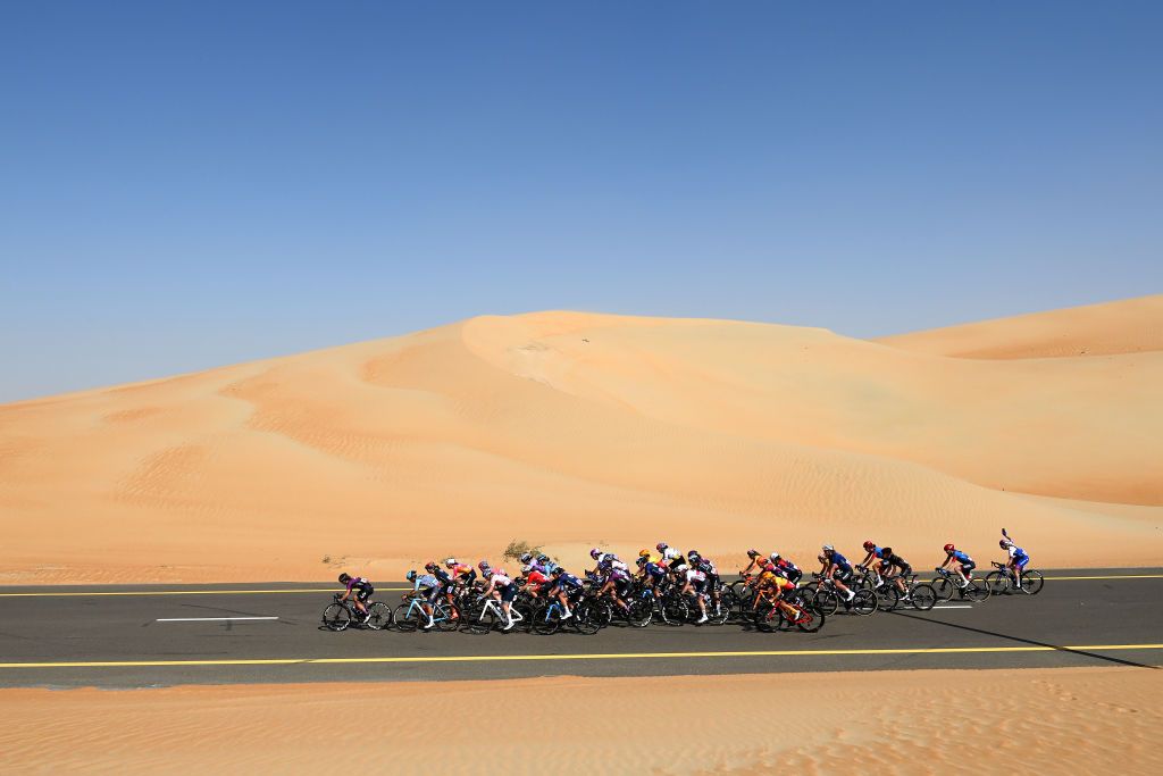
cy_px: 388
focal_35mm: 31
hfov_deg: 60.3
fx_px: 1002
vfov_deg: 42.3
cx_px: 582
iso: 320
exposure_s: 1/1250
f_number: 10
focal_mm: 31
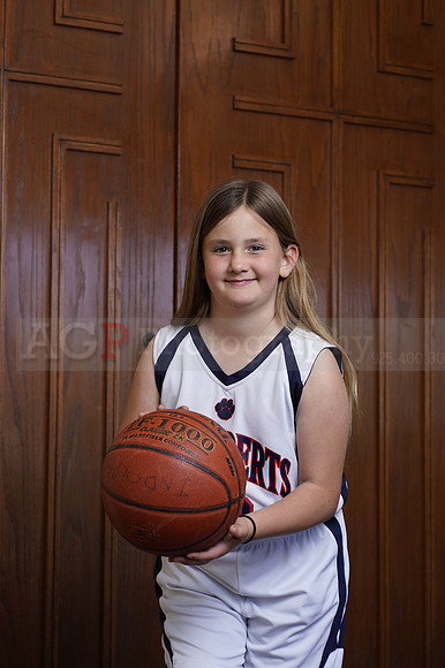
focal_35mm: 85
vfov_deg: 23.9
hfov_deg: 16.1
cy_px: 334
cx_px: 222
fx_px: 1578
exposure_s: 1/250
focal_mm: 85
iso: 200
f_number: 5.6
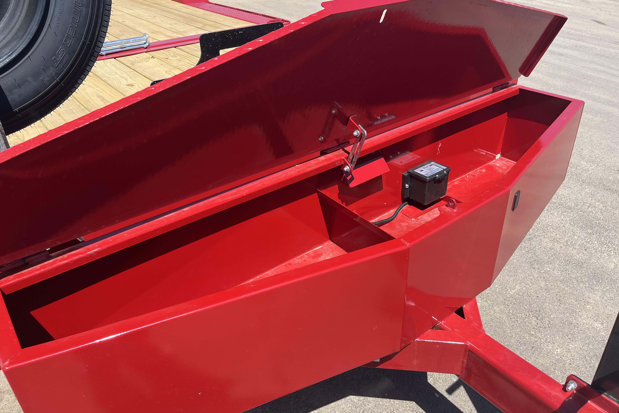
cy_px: 194
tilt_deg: -31.1
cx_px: 308
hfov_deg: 65.5
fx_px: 481
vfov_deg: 46.4
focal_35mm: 28
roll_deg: -0.4
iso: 50
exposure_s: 1/1441
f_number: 1.6
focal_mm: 5.1
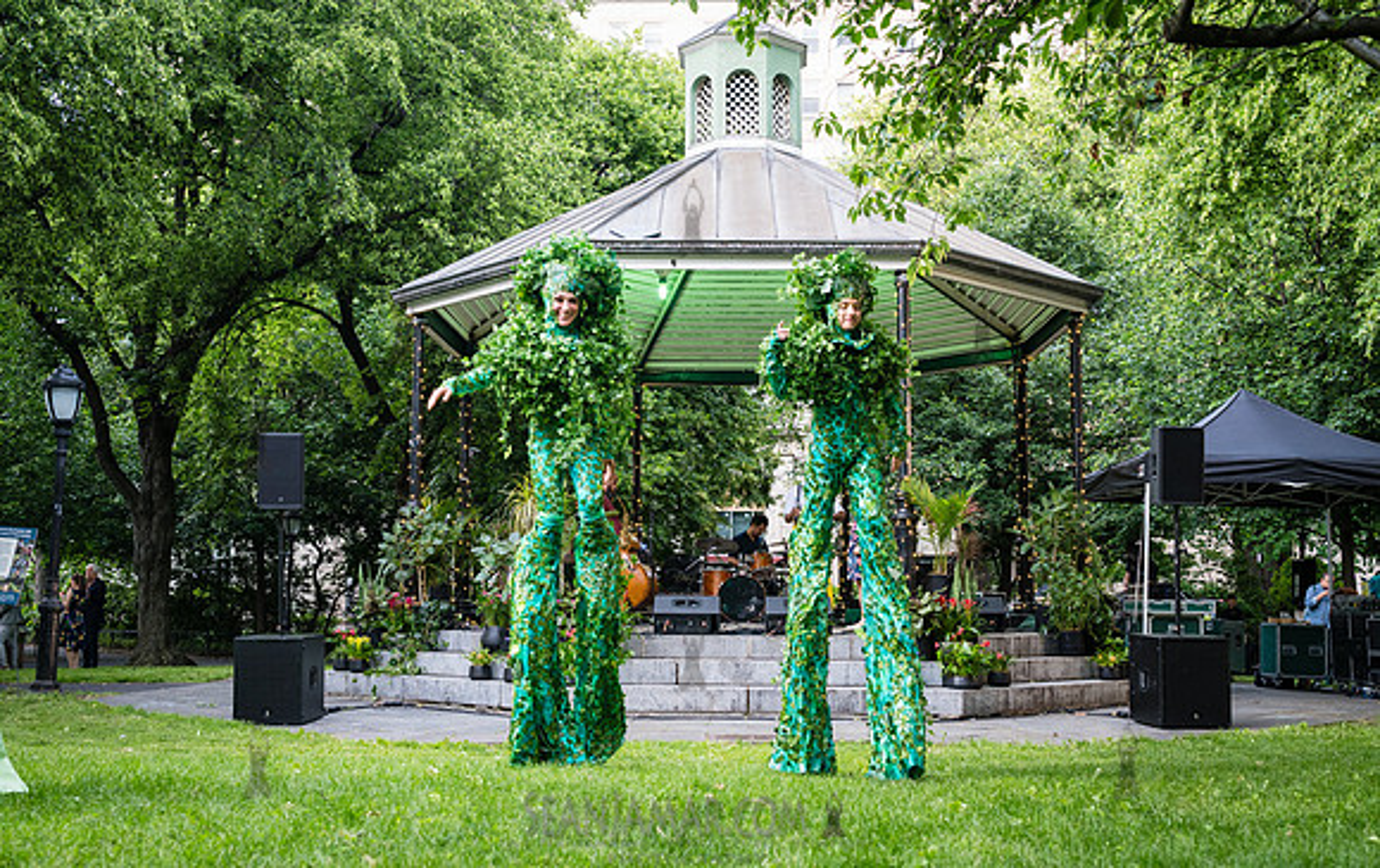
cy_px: 467
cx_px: 677
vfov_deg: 33.5
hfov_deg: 51.1
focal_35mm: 38
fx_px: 1444
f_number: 4
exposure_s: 1/320
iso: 1600
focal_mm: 37
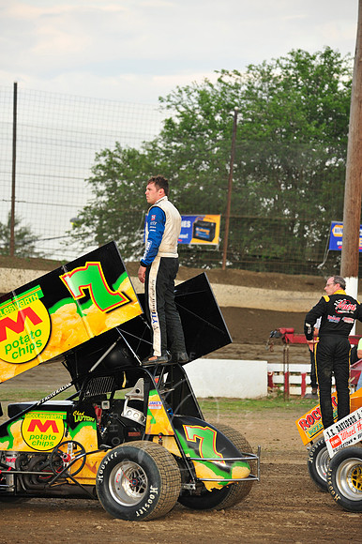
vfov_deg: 10.3
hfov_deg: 6.9
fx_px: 3020
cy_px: 272
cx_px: 181
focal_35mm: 200
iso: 640
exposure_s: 1/320
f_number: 7.1
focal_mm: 200
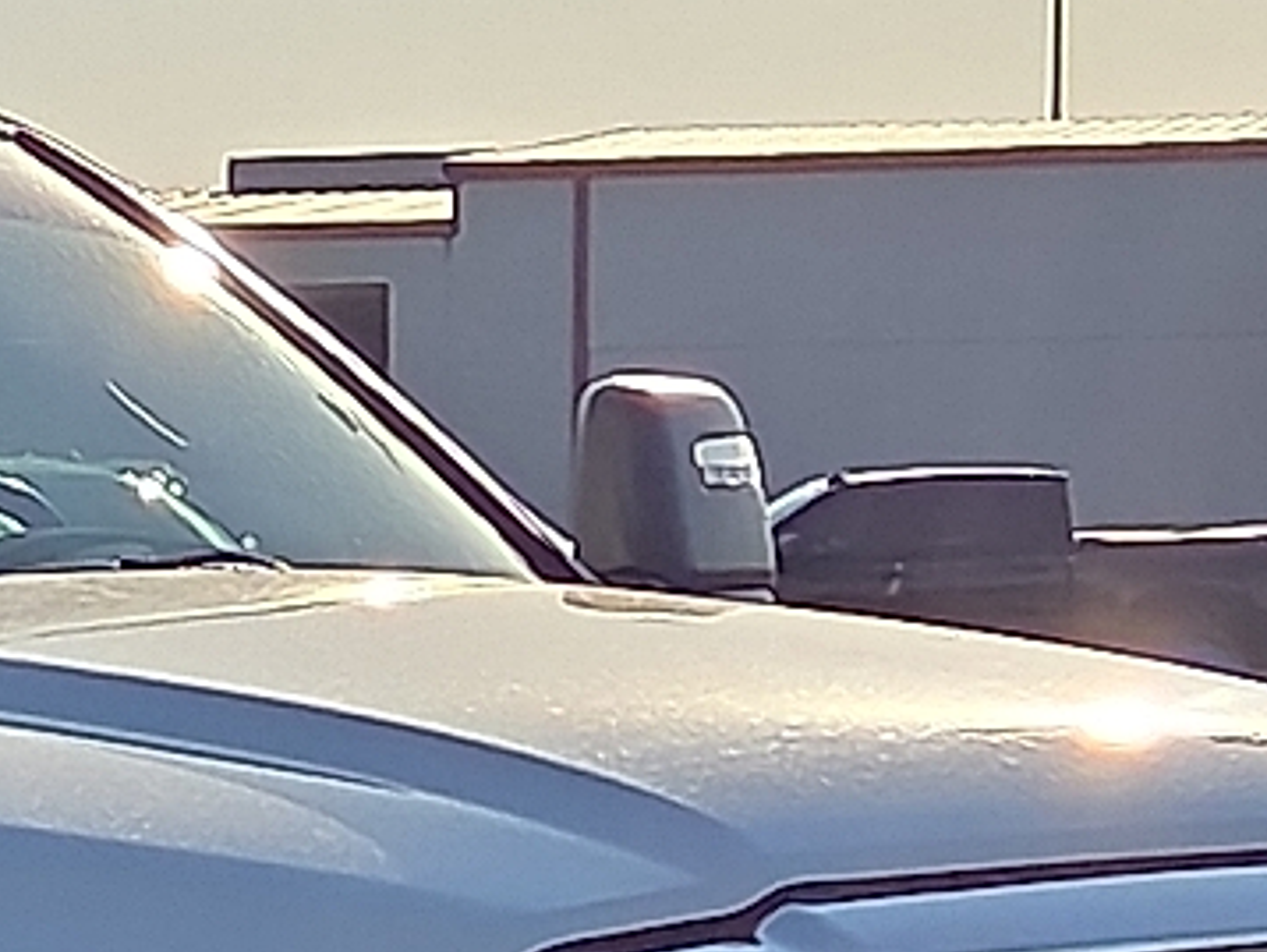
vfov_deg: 7.0
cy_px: 1363
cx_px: -626
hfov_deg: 9.2
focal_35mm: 210
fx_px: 7691
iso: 25
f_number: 1.8
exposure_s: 1/5000
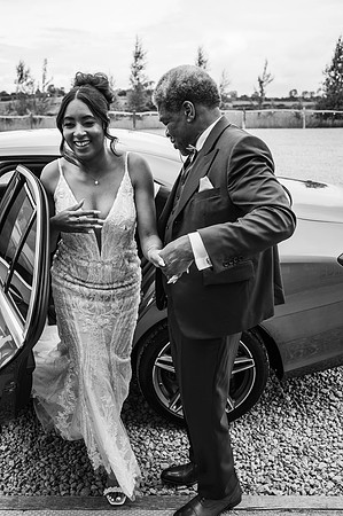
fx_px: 501
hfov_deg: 37.8
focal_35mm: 35
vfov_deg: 54.5
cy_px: 258
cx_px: 172
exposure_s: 1/250
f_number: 5
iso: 100
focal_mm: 35
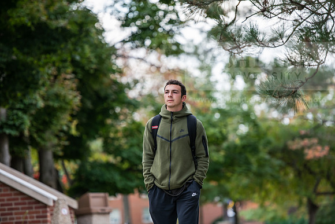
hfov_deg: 11.4
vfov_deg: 7.6
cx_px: 168
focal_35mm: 180
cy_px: 112
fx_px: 1675
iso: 400
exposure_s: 1/320
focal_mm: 180
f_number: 3.2
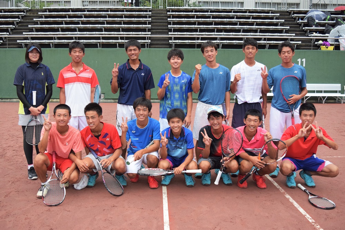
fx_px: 330
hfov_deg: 55.1
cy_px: 115
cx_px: 172
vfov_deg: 38.3
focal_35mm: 34
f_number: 3.8
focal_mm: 23
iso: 1600
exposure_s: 1/800
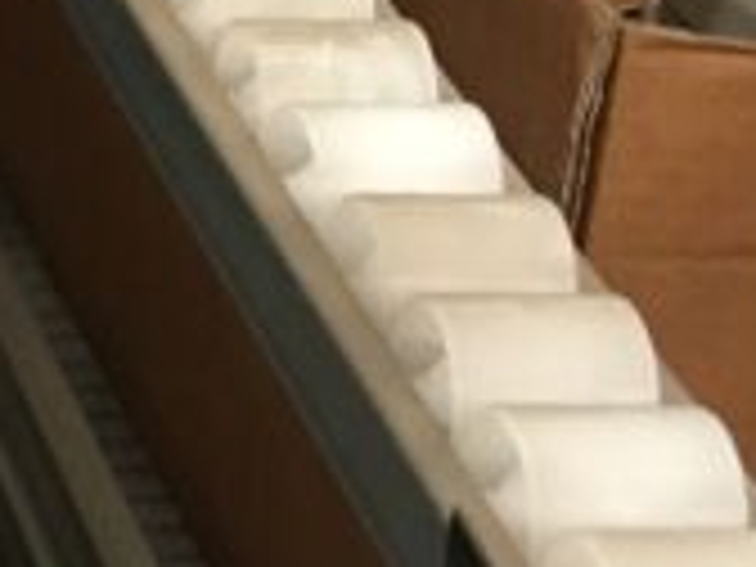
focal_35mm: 177
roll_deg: +2.0
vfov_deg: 8.4
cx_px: -990
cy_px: 148
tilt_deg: -26.7
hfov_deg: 9.9
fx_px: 3866
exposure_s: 1/17
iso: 64
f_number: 2.2
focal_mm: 4.15
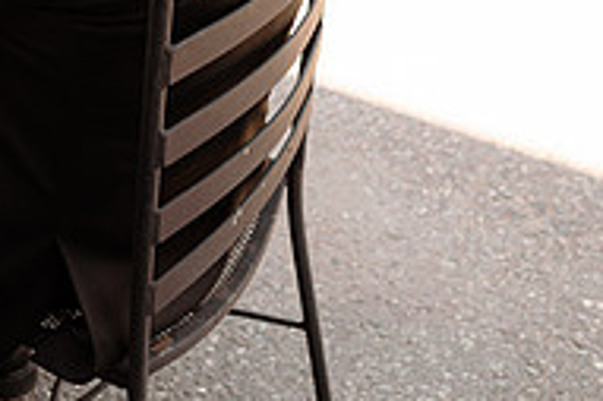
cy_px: -166
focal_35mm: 73
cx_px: -38
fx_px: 1222
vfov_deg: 17.2
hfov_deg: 25.9
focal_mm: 24
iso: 160
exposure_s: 1/400
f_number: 2.8
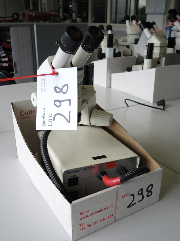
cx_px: 90
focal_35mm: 35
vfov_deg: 52.6
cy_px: 120
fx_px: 243
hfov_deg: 40.7
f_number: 2.2
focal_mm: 7.6
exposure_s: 1/320
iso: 80
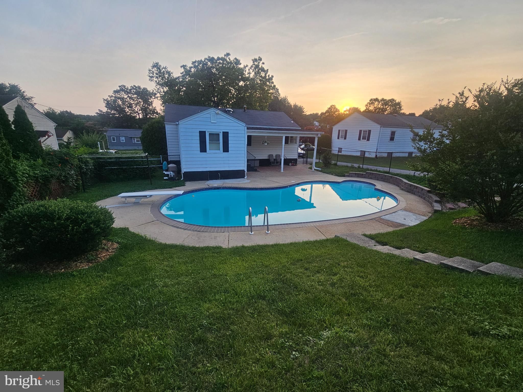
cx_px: 262
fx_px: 196
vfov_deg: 89.9
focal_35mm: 13
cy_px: 196
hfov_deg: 106.2
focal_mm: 2.2
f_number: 2.2
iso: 50
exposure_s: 1/373
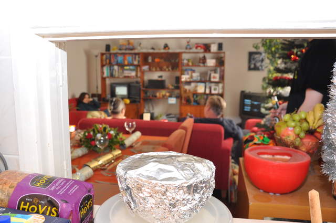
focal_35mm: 27
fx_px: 252
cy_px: 112
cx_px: 168
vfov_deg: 47.8
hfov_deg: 67.4
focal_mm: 18
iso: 640
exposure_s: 1/60
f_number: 5.6
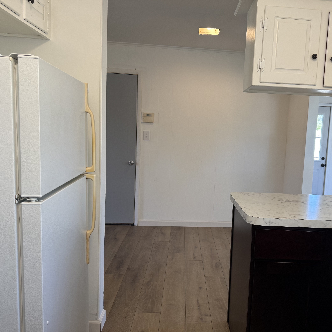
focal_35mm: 29
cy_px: 164
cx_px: 207
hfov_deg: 55.0
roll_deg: -3.1
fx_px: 315
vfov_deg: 55.6
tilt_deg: -5.1
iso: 125
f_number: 1.78
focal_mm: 6.76
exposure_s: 1/120
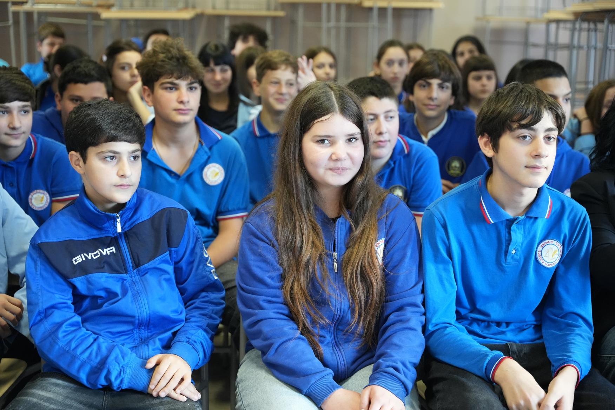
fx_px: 900
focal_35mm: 53
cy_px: 205
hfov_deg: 37.7
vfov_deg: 25.7
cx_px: 308
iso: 5000
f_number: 2.8
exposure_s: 1/160
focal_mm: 52.7
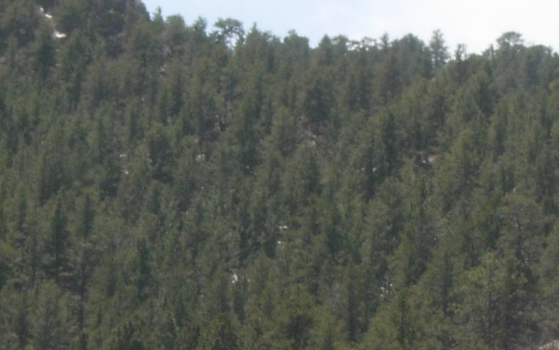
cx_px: 593
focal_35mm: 340
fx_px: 5180
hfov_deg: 6.2
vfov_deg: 3.9
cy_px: 360
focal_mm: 23.4
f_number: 8.2
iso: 79
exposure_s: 1/209
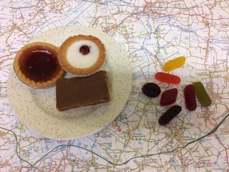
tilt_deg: -70.6
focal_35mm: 29
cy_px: 86
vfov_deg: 48.2
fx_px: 192
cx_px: 114
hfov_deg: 61.7
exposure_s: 1/33
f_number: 2.2
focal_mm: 4.15
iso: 64
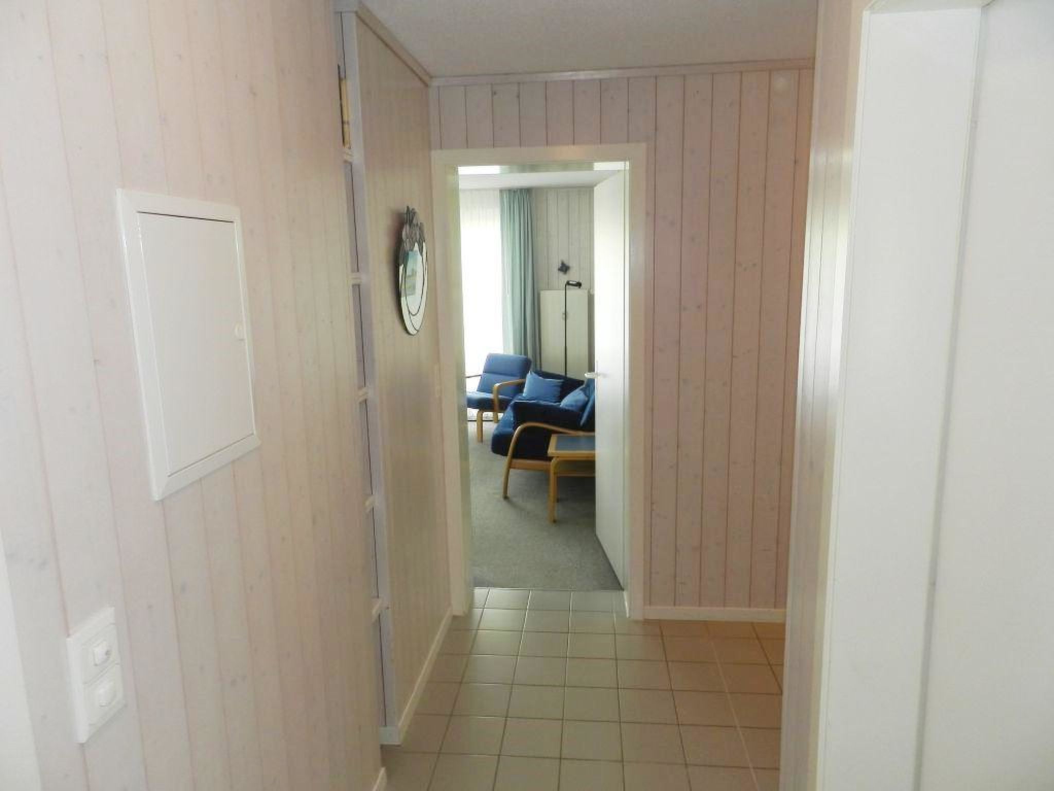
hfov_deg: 73.9
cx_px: 527
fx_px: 700
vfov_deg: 58.9
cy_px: 396
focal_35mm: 23
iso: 200
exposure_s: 1/30
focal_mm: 4
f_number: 3.4
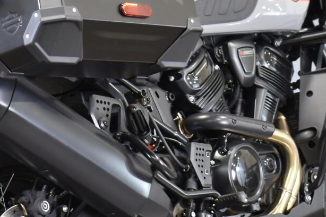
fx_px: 1150
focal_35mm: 127
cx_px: 130
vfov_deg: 10.8
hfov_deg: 16.1
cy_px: 84
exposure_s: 1/10
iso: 400
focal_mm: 26
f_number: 4
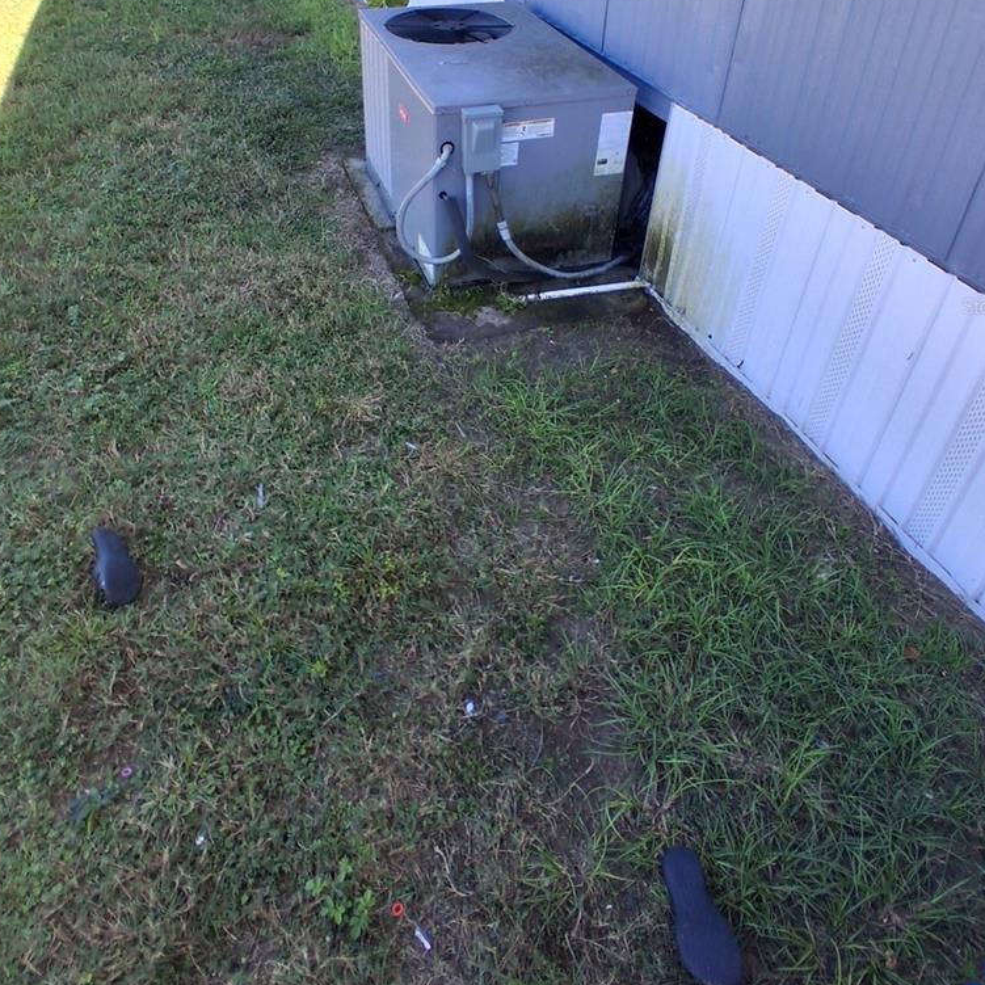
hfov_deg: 65.0
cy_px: 306
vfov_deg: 62.9
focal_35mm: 24
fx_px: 773
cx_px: 466
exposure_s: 1/273
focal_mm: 1.4
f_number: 2.2
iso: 50
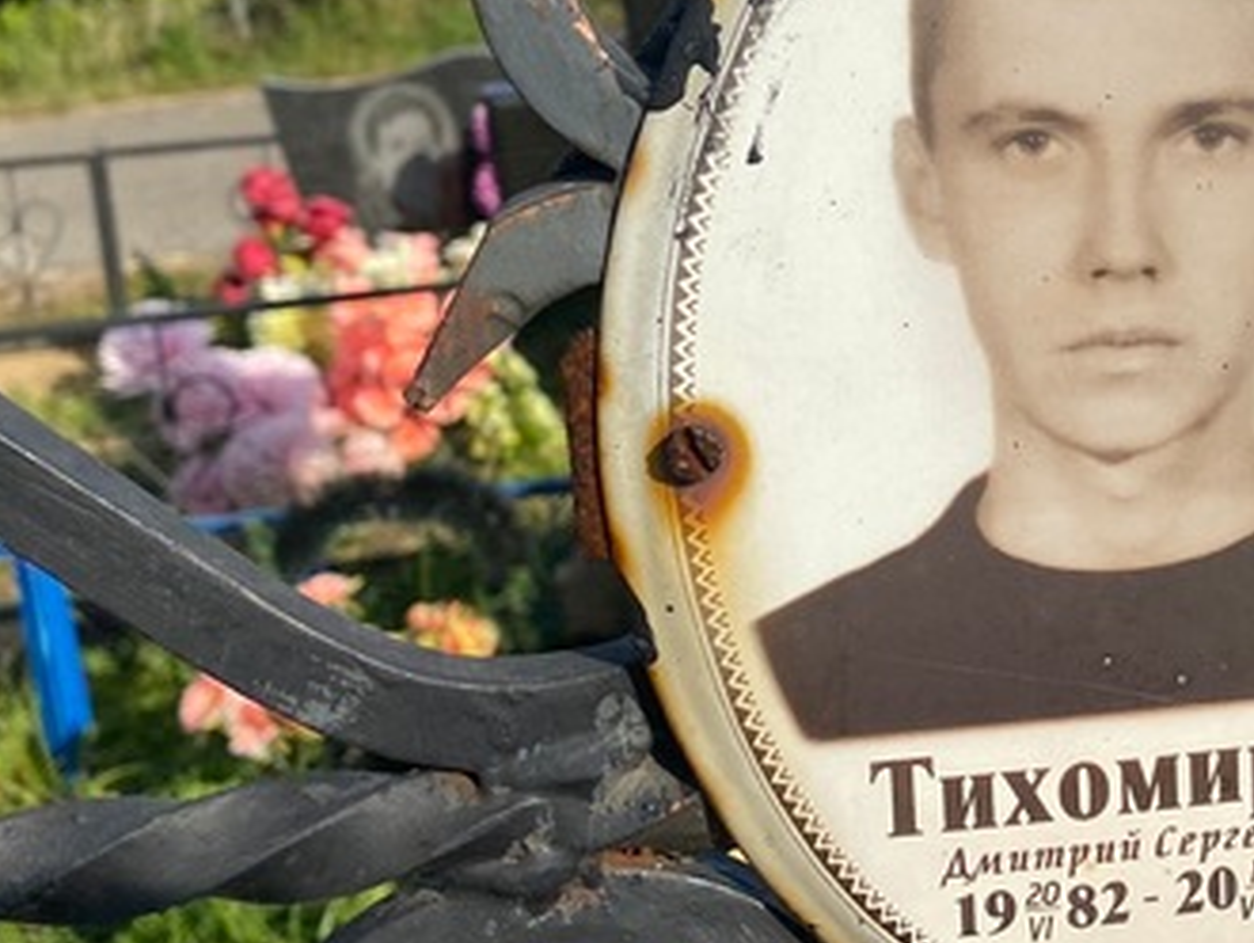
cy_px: 240
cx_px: 1015
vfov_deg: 23.1
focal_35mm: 63
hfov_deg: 29.9
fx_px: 2284
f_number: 1.8
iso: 32
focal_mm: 4.25
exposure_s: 1/3040
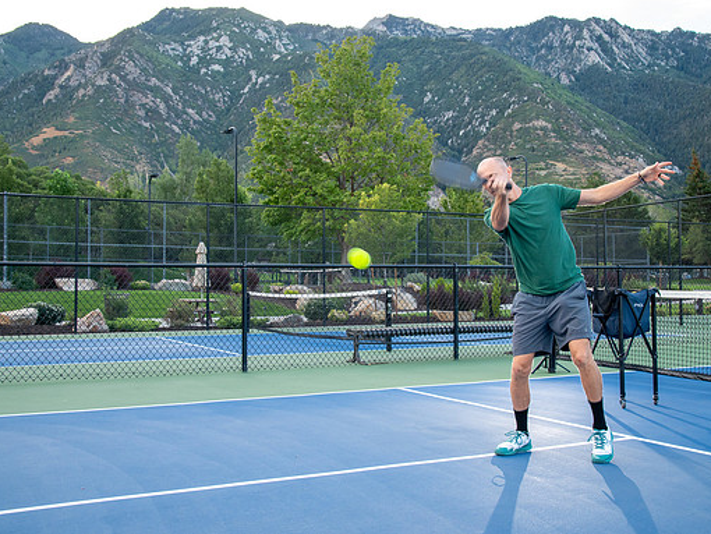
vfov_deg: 36.8
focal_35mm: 39
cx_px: 378
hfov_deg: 47.8
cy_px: 264
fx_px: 801
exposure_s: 1/160
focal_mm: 32
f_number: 8
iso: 1600
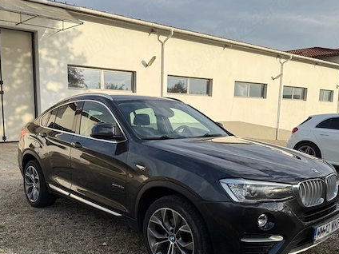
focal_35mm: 34
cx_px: 146
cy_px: 161
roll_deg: +0.1
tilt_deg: -7.6
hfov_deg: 53.8
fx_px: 333
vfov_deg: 41.5
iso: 80
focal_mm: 6.76
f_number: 1.78
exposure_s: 1/2907
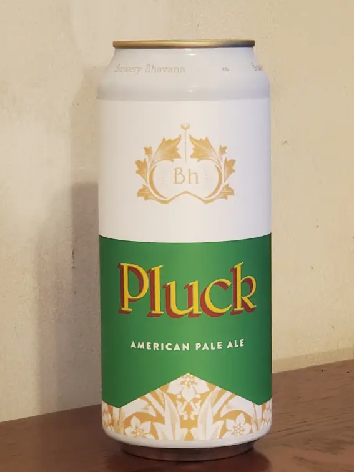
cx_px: 187
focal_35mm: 55
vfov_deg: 34.9
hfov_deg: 26.6
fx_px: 750
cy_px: 245
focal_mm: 6
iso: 400
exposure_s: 1/15
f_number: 2.4
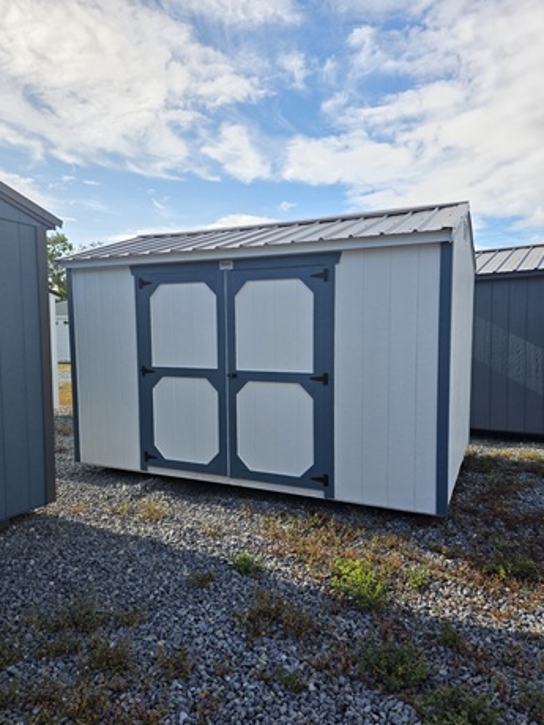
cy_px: 377
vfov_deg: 71.6
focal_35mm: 24
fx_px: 503
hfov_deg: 56.8
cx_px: 263
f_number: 1.7
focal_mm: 6.3
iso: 80
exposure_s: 1/5778
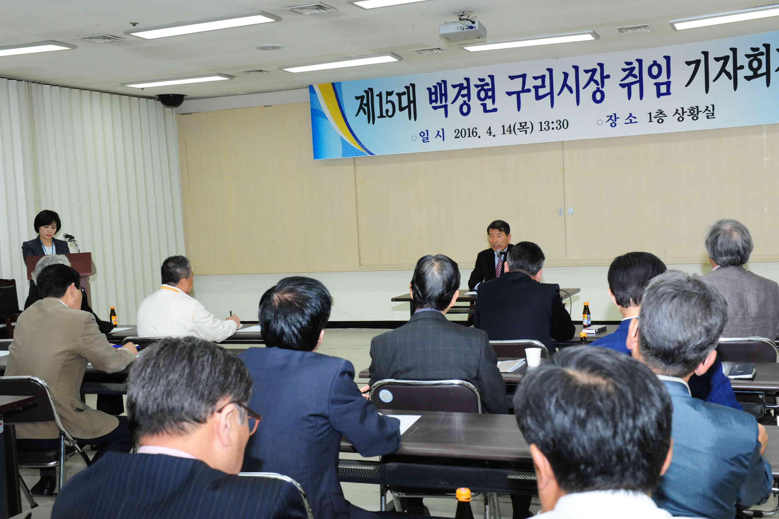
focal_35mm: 45
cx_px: 392
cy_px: 276
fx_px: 974
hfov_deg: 43.6
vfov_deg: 29.9
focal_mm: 40
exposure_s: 1/125
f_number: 8
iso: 1600
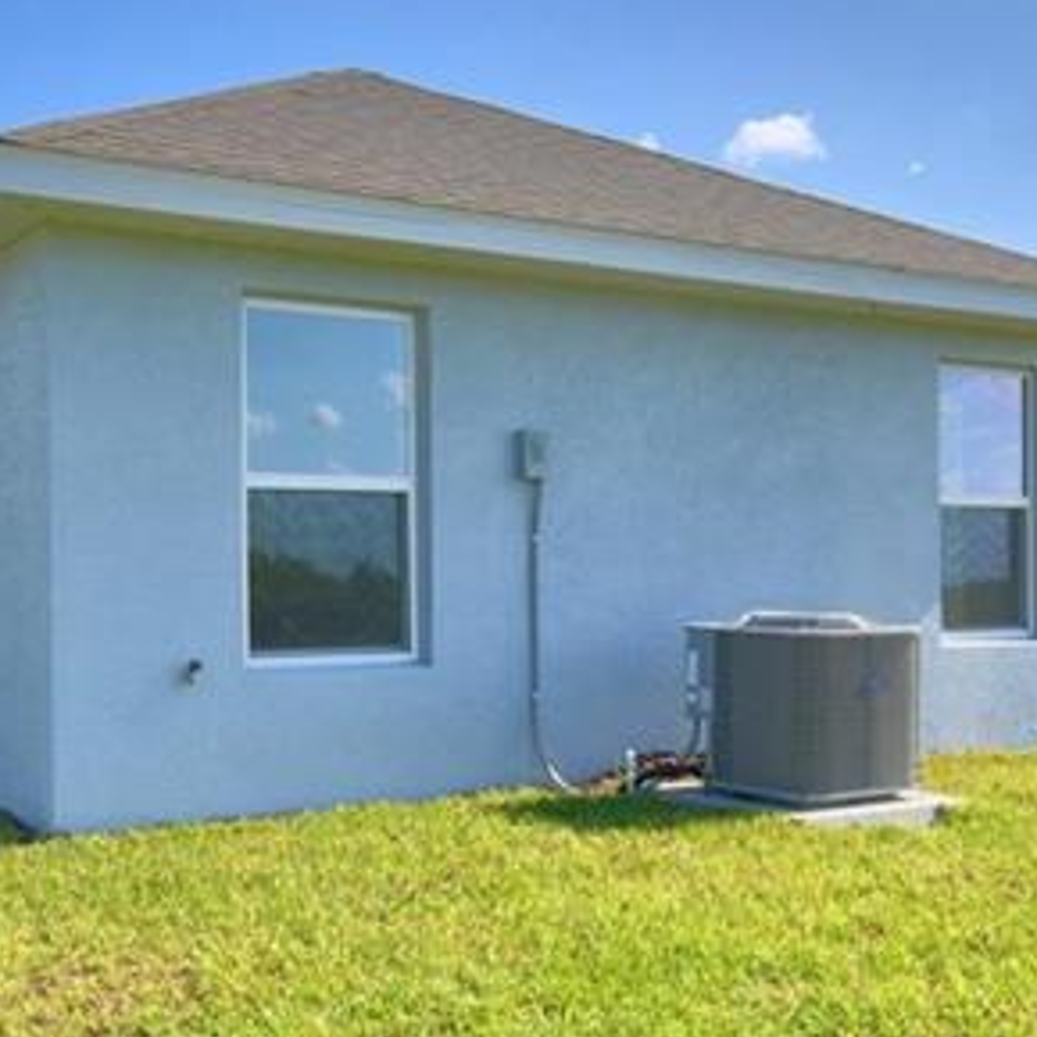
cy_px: 601
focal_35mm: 45
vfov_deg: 37.5
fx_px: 1525
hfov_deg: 37.3
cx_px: 390
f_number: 4.5
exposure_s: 1/1250
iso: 100
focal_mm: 10
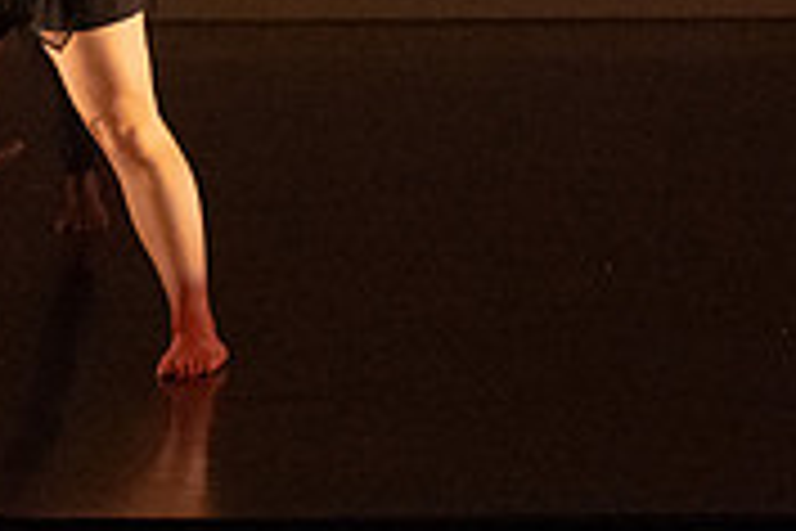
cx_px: 4
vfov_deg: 4.4
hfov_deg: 6.6
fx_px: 6920
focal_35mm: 313
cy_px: -143
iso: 4000
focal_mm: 69
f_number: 3.2
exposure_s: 1/320
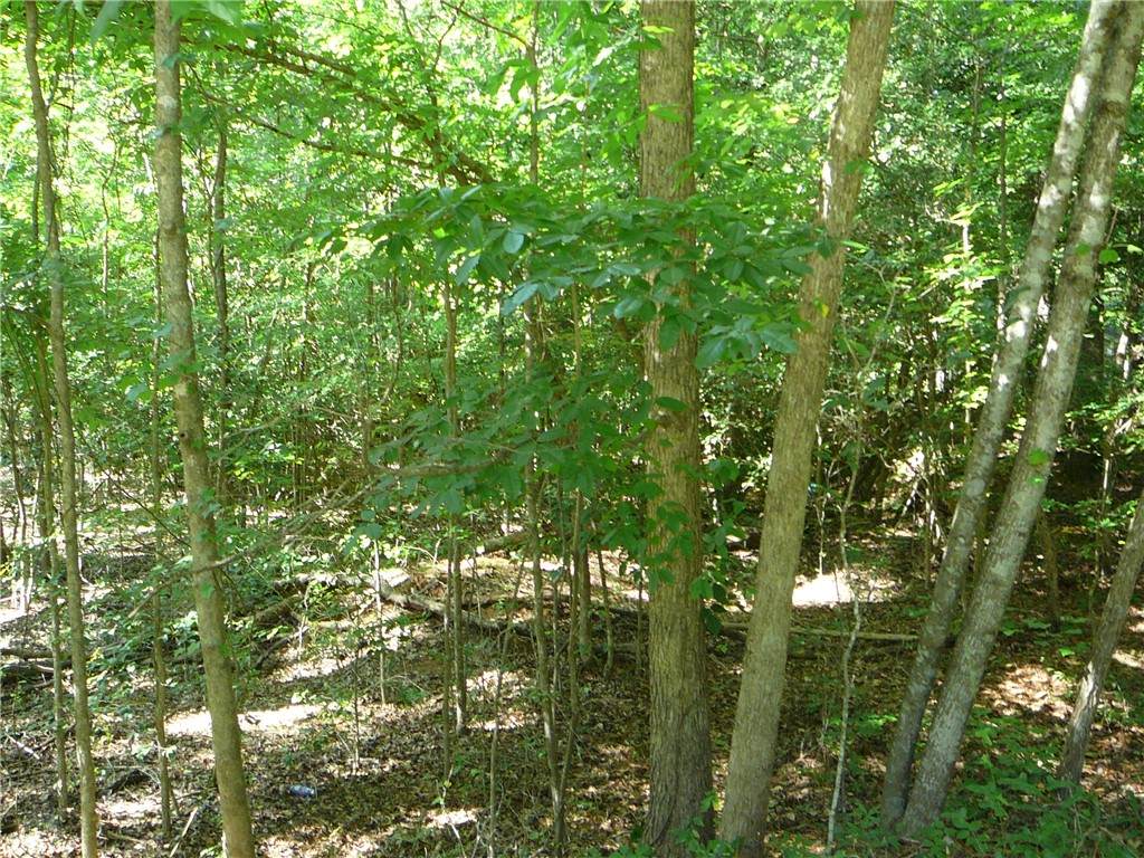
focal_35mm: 35
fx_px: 1157
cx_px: 572
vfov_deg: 40.7
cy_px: 429
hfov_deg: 52.6
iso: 125
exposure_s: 1/30
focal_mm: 5.2
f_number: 2.8
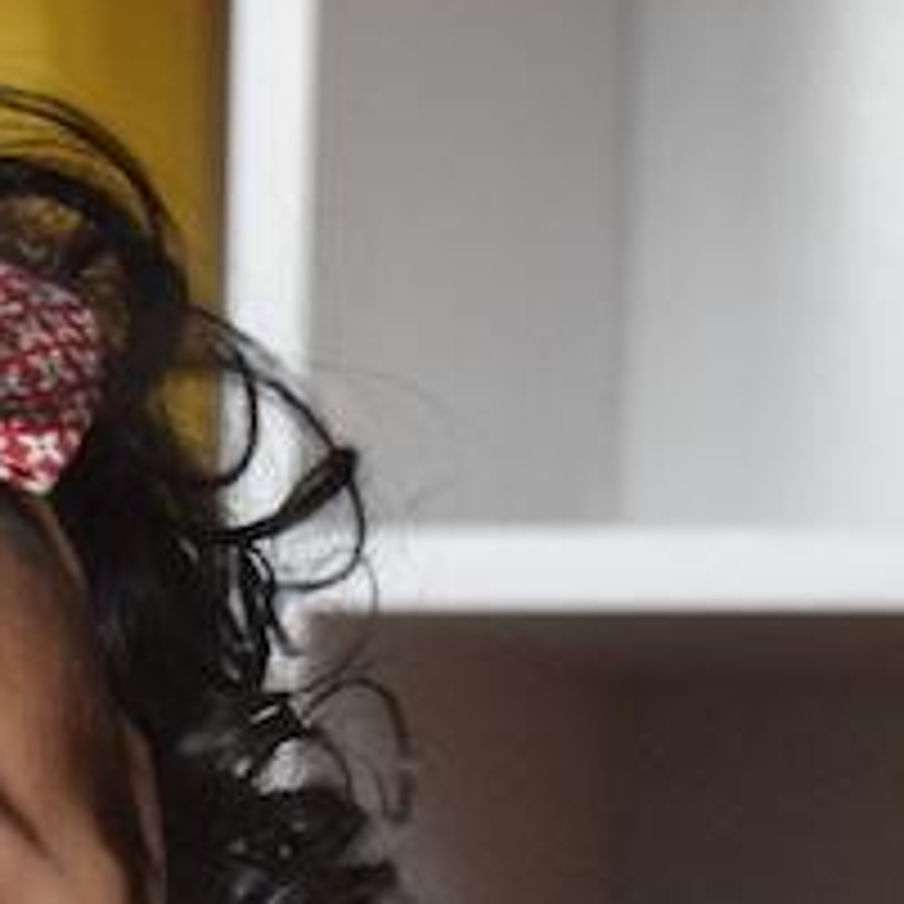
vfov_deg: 7.2
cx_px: -67
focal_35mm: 241
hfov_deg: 7.2
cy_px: 794
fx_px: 7121
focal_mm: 38
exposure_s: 1/320
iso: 3200
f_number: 4.8
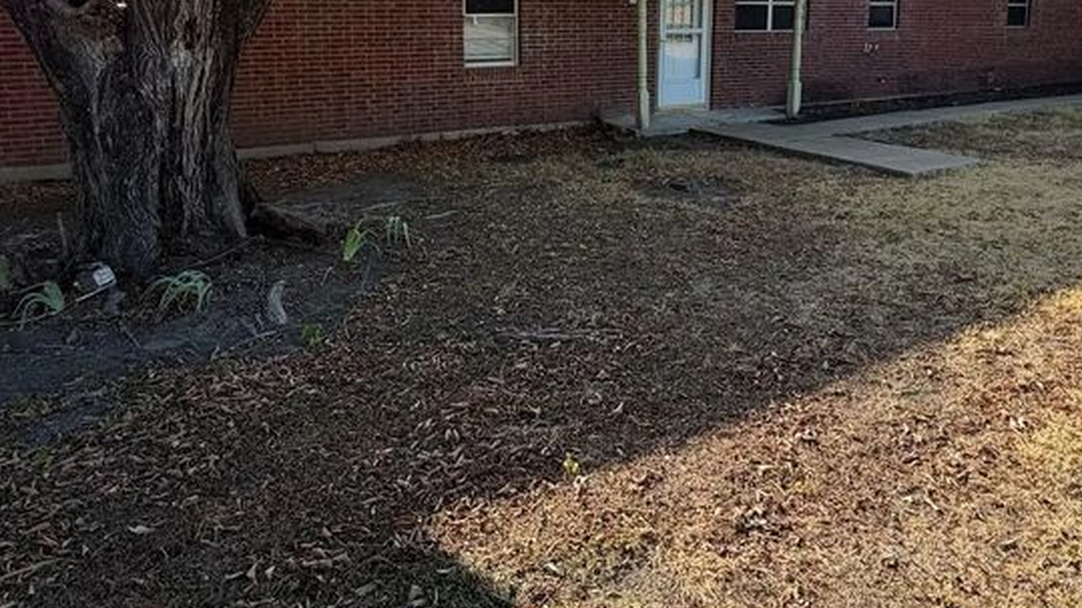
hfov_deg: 65.9
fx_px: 832
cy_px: 122
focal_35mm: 29
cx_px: 590
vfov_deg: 38.7
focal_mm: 2.22
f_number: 2.2
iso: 64
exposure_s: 1/439
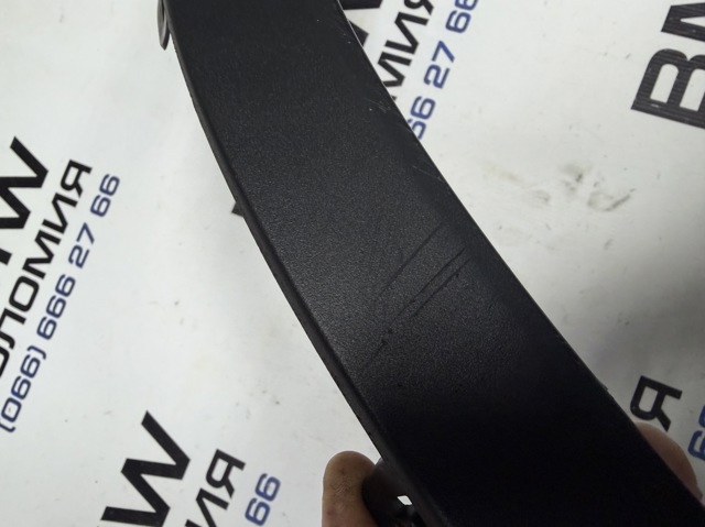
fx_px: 488
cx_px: 352
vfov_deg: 56.8
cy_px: 264
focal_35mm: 24
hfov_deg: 71.6
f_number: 2.2
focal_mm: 2.22
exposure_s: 1/100
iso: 125
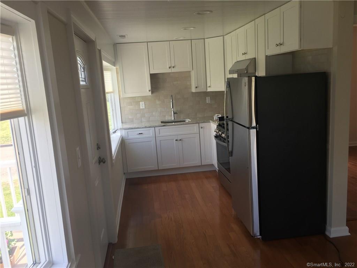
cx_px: 178
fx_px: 299
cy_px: 134
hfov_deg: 61.7
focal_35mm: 29
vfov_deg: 48.2
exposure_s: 1/120
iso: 25
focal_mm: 4.15
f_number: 2.2
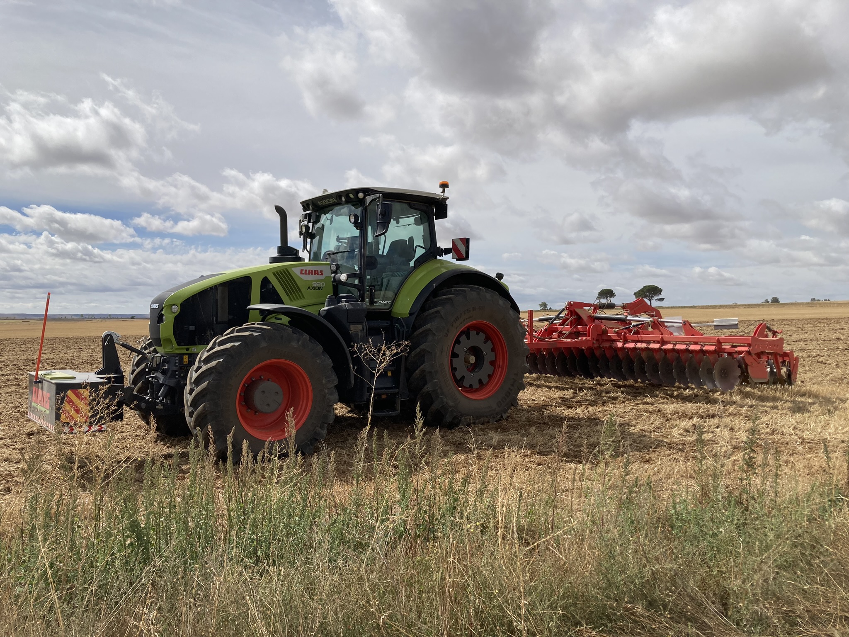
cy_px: 318
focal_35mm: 28
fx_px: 687
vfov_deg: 49.7
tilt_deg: +1.5
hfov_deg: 63.4
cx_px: 424
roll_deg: +0.7
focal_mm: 3.99
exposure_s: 1/4049
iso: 25
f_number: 1.8
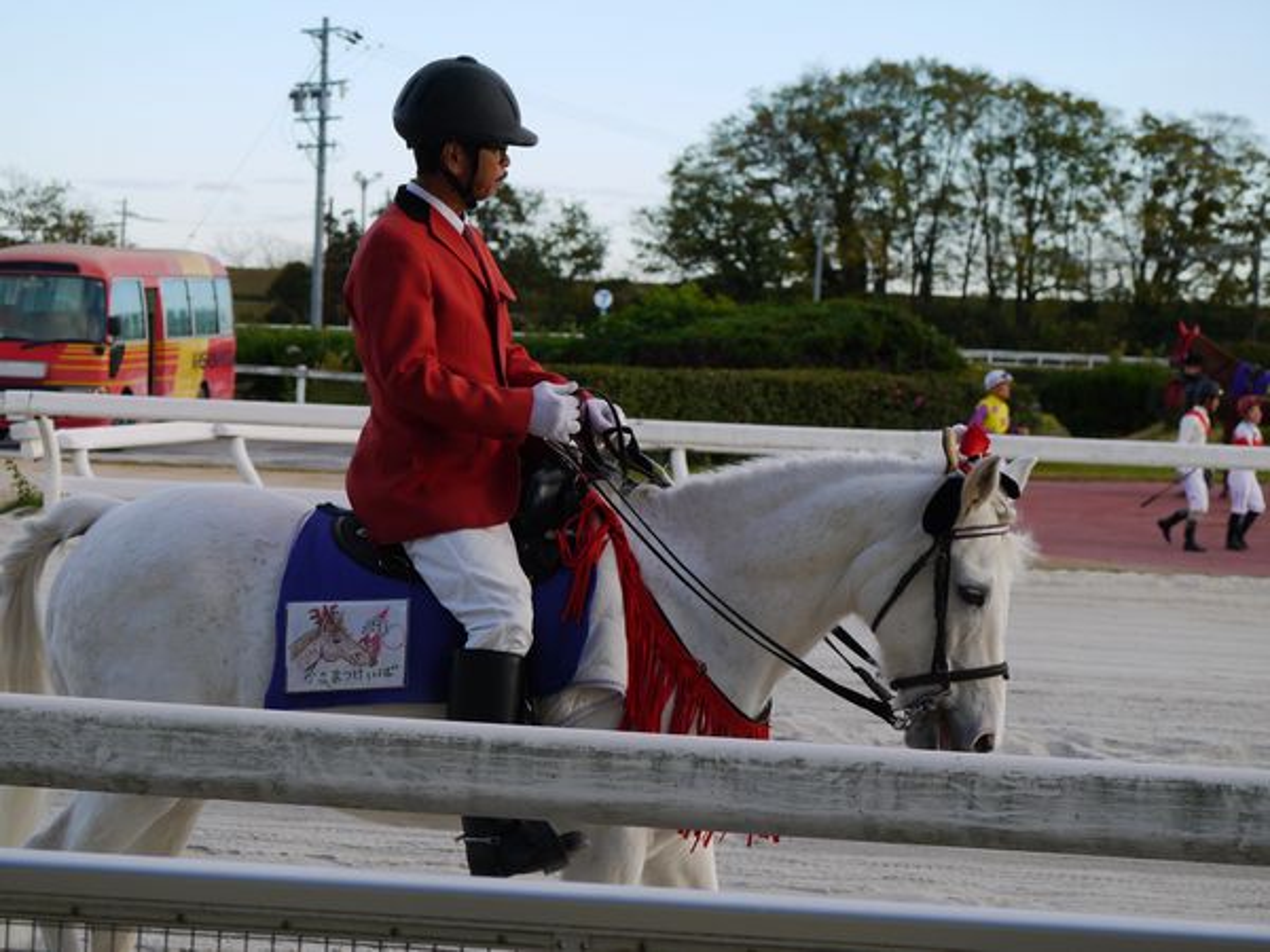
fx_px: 3889
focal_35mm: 106
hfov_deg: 18.5
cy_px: 476
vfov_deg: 14.0
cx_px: 635
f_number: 5.6
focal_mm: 53
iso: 160
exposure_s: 1/320
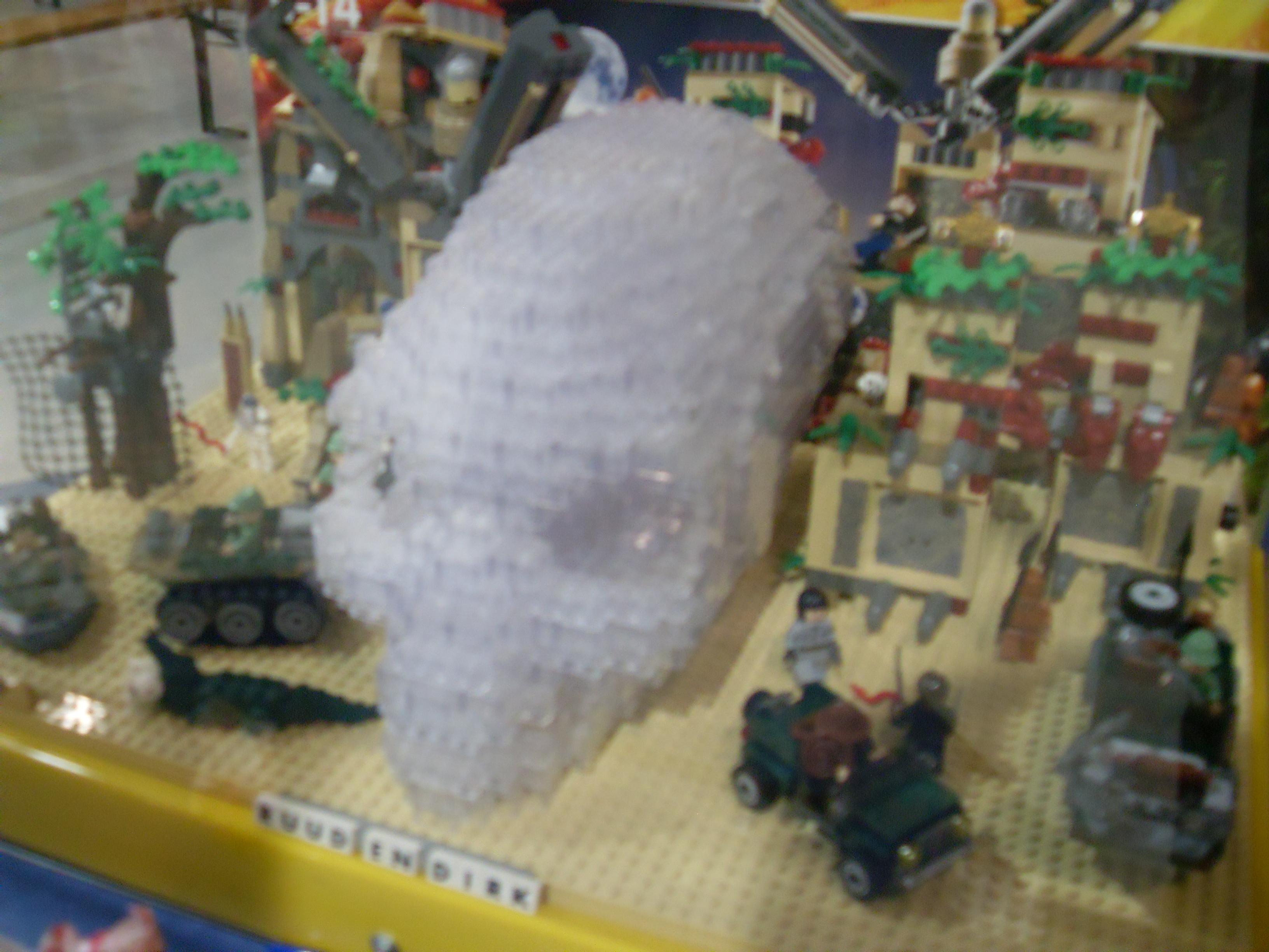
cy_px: 476
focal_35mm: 37
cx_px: 634
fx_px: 1356
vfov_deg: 38.7
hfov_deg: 50.1
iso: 200
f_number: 2.8
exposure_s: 1/10
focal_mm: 6.3
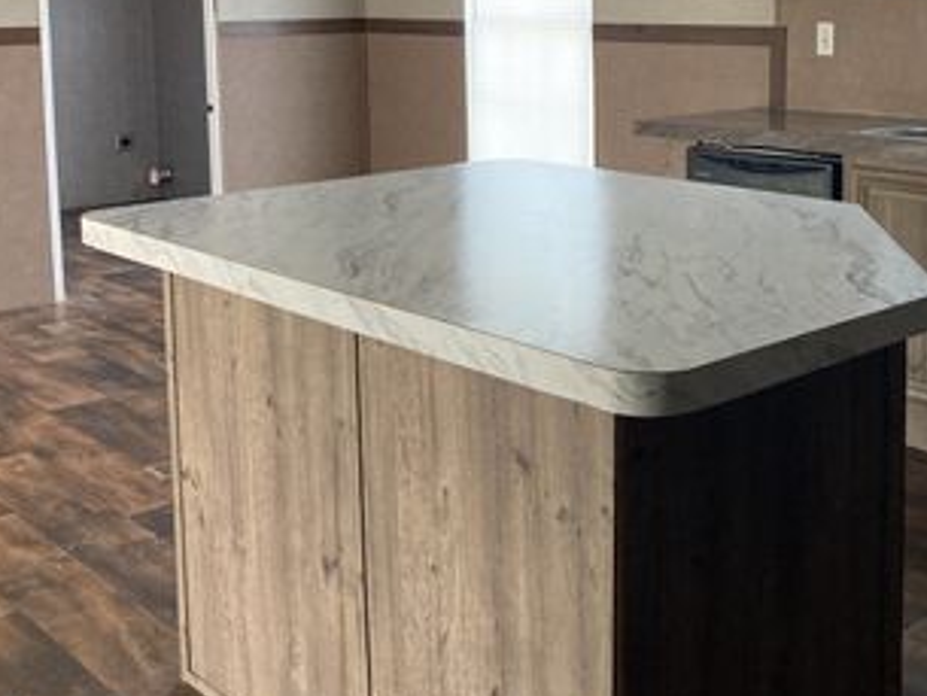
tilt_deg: -6.7
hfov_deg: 38.3
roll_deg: +0.0
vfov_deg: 29.0
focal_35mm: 49
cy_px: 131
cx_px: 649
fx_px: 1313
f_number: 1.8
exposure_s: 1/60
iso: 250
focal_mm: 3.99
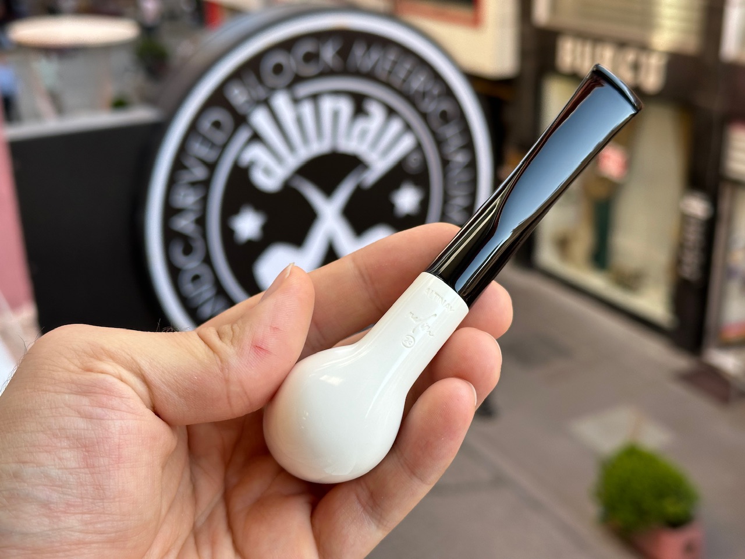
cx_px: 372
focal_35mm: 48
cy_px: 280
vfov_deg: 30.3
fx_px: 1033
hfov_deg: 39.7
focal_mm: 6.86
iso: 64
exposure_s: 1/571
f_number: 1.78
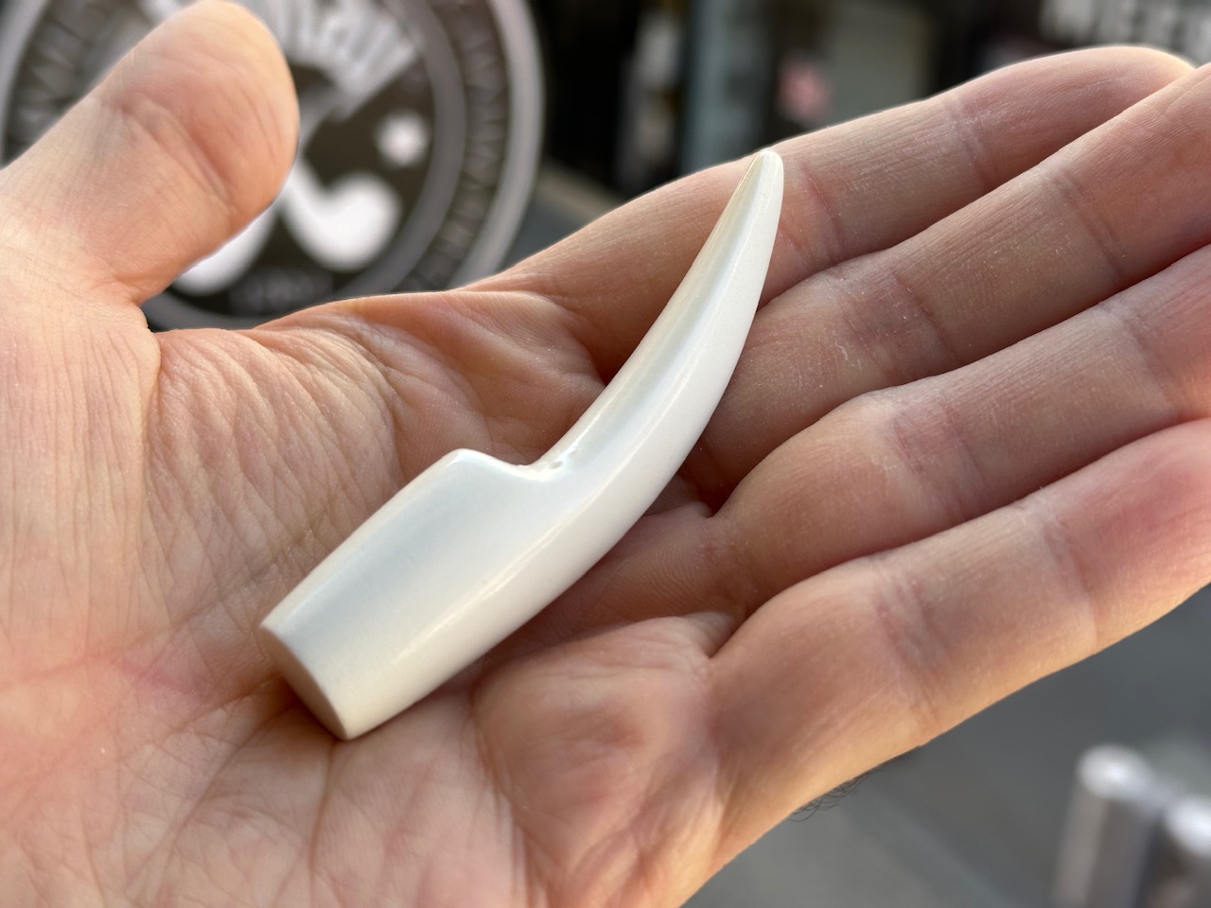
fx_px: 1679
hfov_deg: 39.7
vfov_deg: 30.3
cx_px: 606
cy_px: 454
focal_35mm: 48
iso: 64
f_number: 1.78
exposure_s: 1/456
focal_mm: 6.86
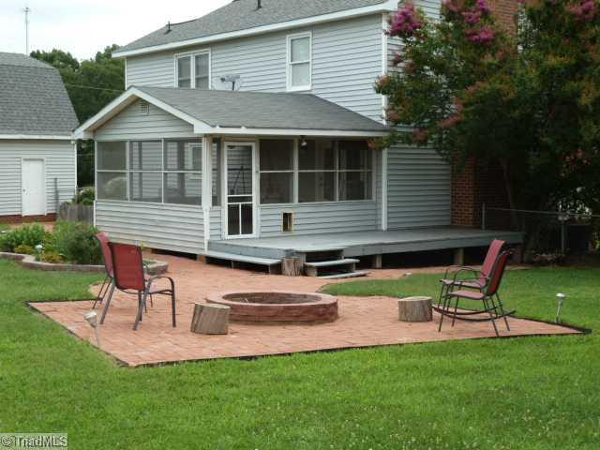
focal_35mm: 55
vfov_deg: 26.6
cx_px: 300
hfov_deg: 34.9
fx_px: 953
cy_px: 225
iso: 80
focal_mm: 9.1
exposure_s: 1/200
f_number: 3.9
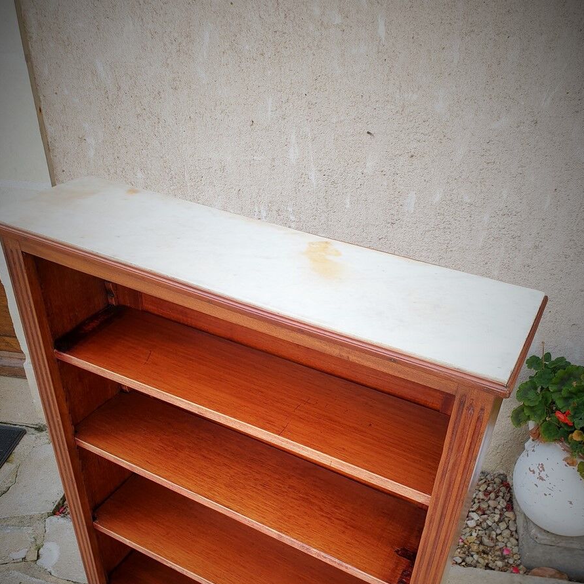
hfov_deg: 52.5
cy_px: 362
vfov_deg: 52.0
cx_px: 294
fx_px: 592
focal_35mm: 31
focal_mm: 4.3
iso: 50
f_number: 2.4
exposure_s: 1/169
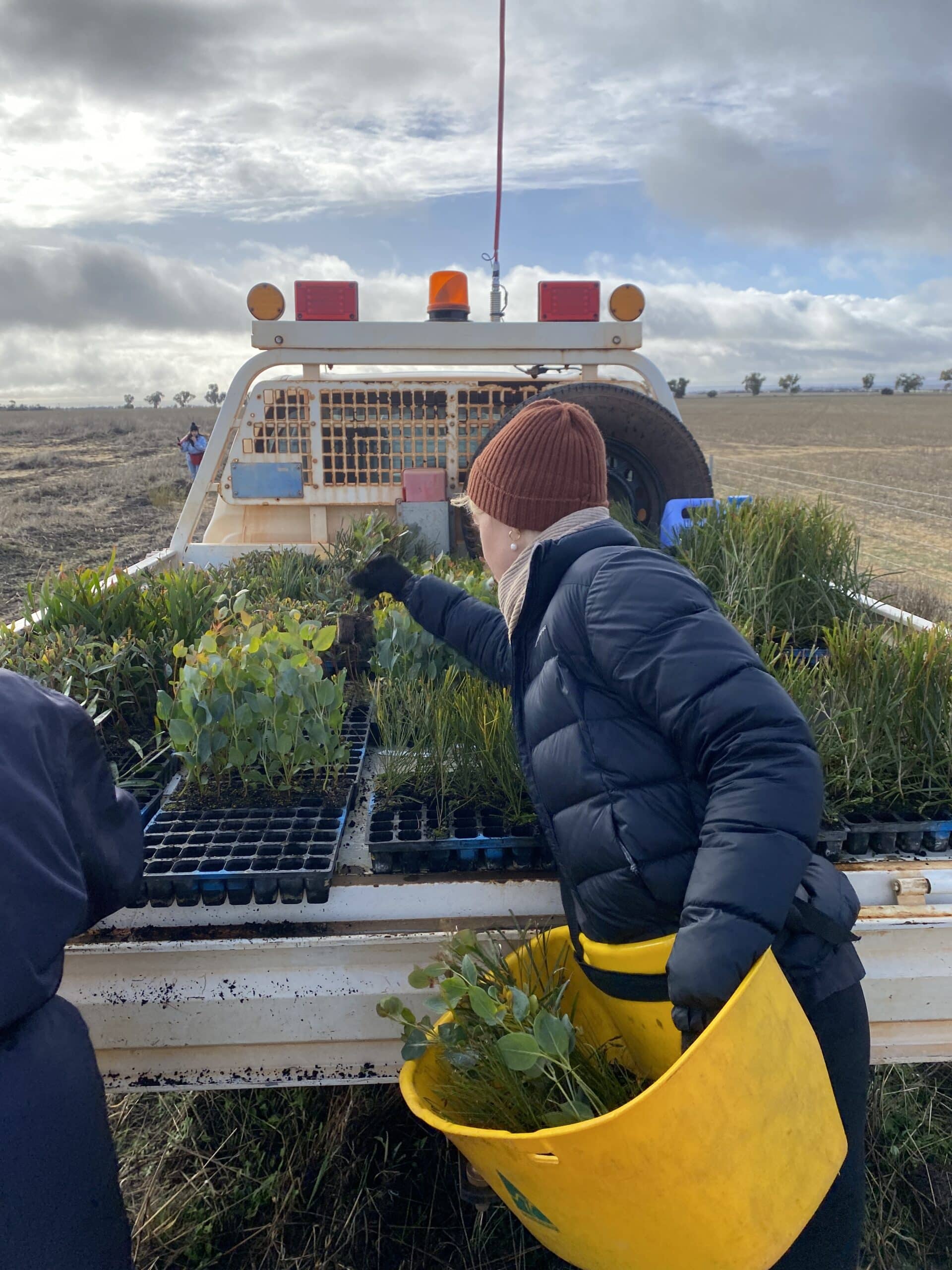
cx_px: 476
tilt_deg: -13.8
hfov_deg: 53.1
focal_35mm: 26
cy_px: 635
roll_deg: +0.2
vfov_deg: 67.3
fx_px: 953
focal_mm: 4.25
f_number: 1.8
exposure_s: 1/1898
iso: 32
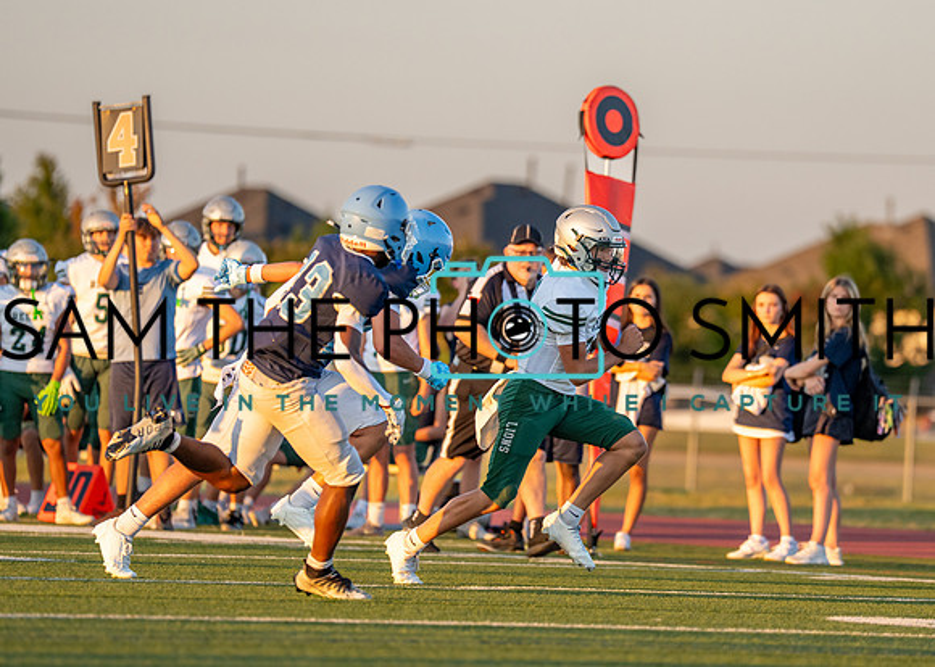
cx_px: 635
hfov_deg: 6.1
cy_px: 347
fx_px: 8826
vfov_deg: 4.3
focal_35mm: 332
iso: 800
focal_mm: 200
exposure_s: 1/2500
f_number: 2.8
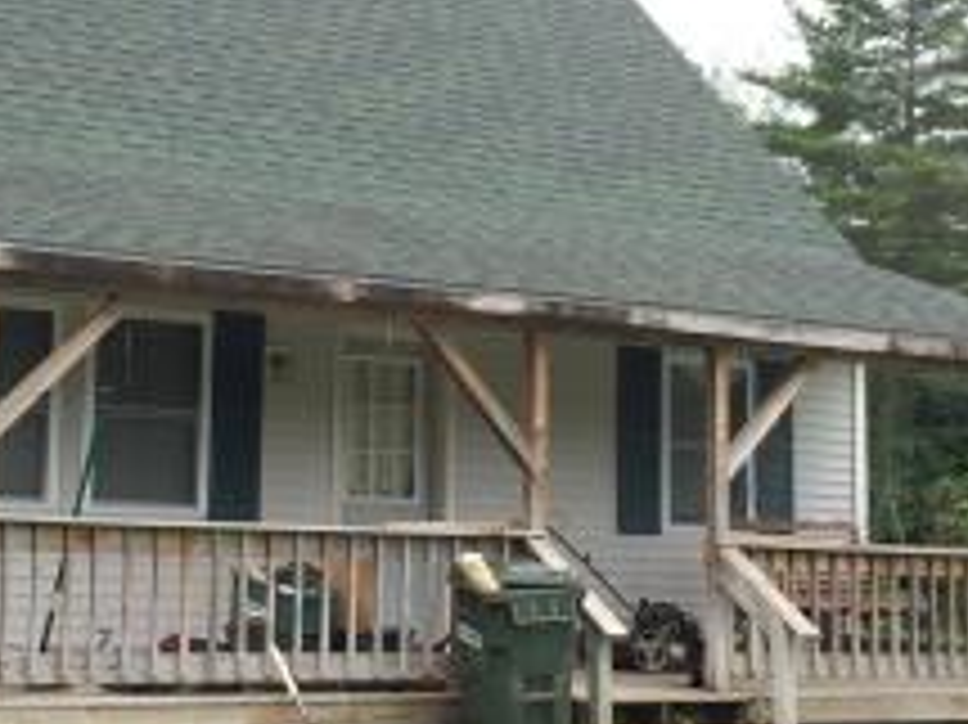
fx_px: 2264
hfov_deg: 23.9
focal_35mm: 81
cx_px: 275
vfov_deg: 18.1
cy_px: 247
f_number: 2.2
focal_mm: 4.12
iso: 32
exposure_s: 1/351
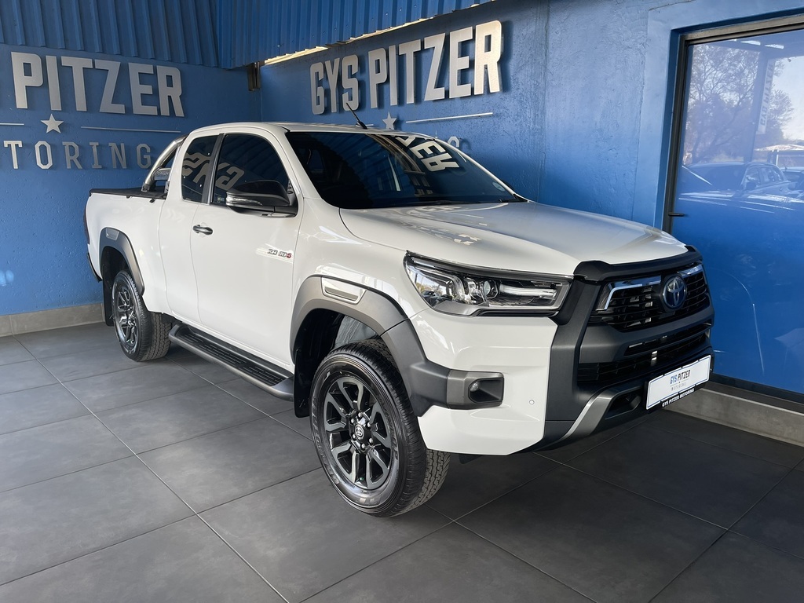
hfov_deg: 69.4
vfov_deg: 54.9
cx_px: 402
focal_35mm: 25
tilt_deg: -12.6
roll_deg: +0.8
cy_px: 302
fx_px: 581
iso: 64
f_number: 1.6
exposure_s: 1/121
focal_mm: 5.1
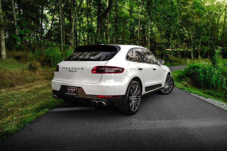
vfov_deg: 48.7
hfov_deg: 68.2
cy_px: 76
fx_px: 167
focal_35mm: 27
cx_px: 125
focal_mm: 24
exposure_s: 1/500
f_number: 4
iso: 640
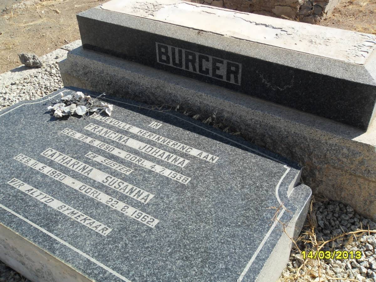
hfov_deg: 52.6
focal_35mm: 35
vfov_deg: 40.7
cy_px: 141
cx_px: 188
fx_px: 380
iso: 80
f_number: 8.2
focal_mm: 6.3
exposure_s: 1/125
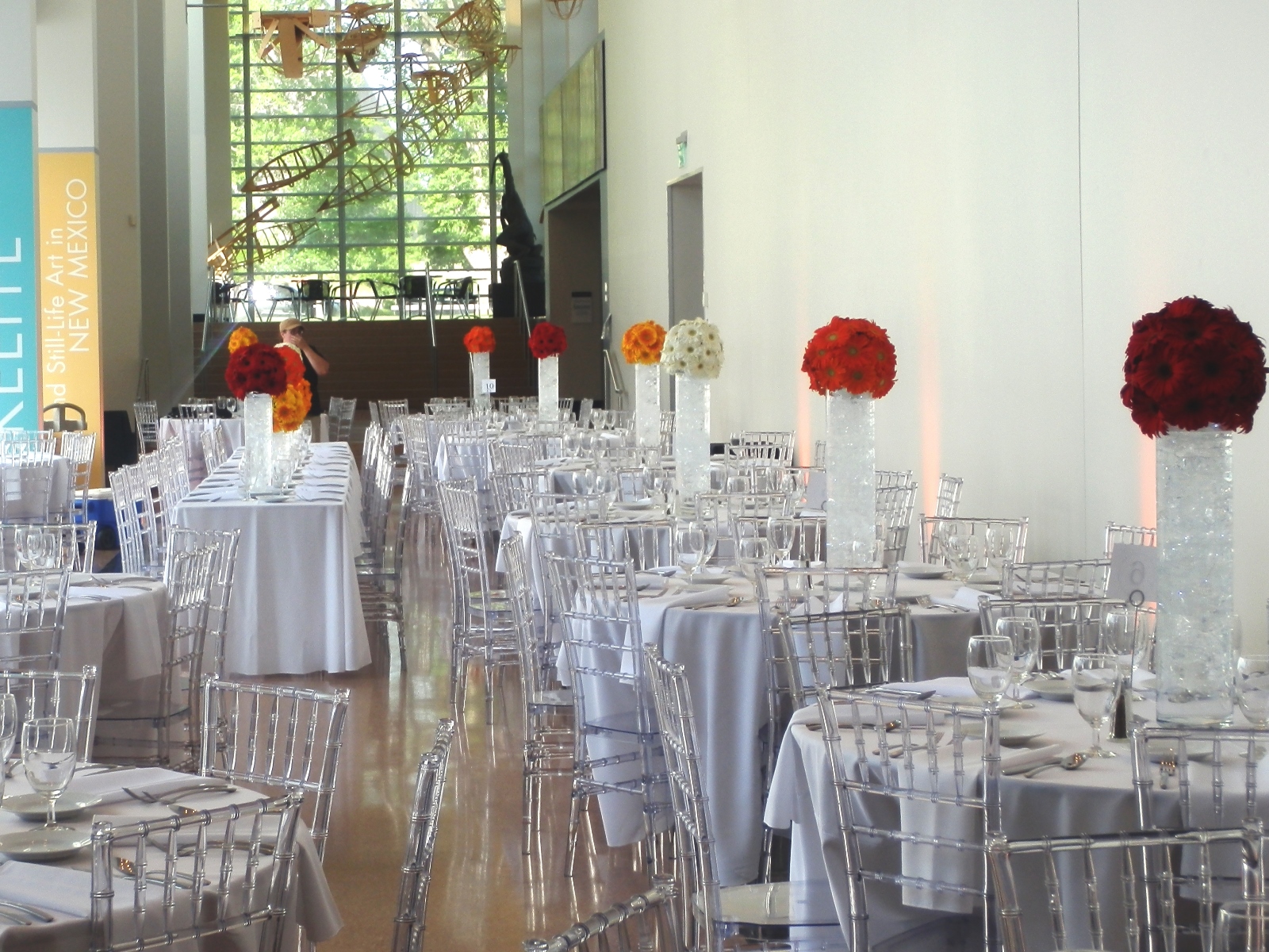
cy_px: 476
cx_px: 634
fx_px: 2090
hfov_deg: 33.8
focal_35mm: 57
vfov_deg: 25.7
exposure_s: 1/60
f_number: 4.5
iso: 100
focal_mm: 10.1
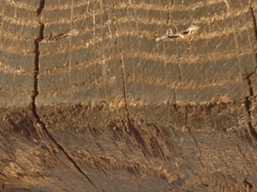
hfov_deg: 11.3
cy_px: 359
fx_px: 1297
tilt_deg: +9.7
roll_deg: +3.2
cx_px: 131
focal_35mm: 175
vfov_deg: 8.1
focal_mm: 4.28
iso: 64
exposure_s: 1/15
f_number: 2.4
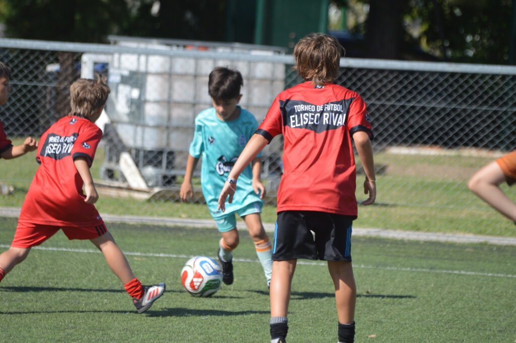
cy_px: 172
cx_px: 258
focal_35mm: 330
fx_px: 4726
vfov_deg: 4.2
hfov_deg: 6.2
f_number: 5
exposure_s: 1/1600
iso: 400
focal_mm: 220
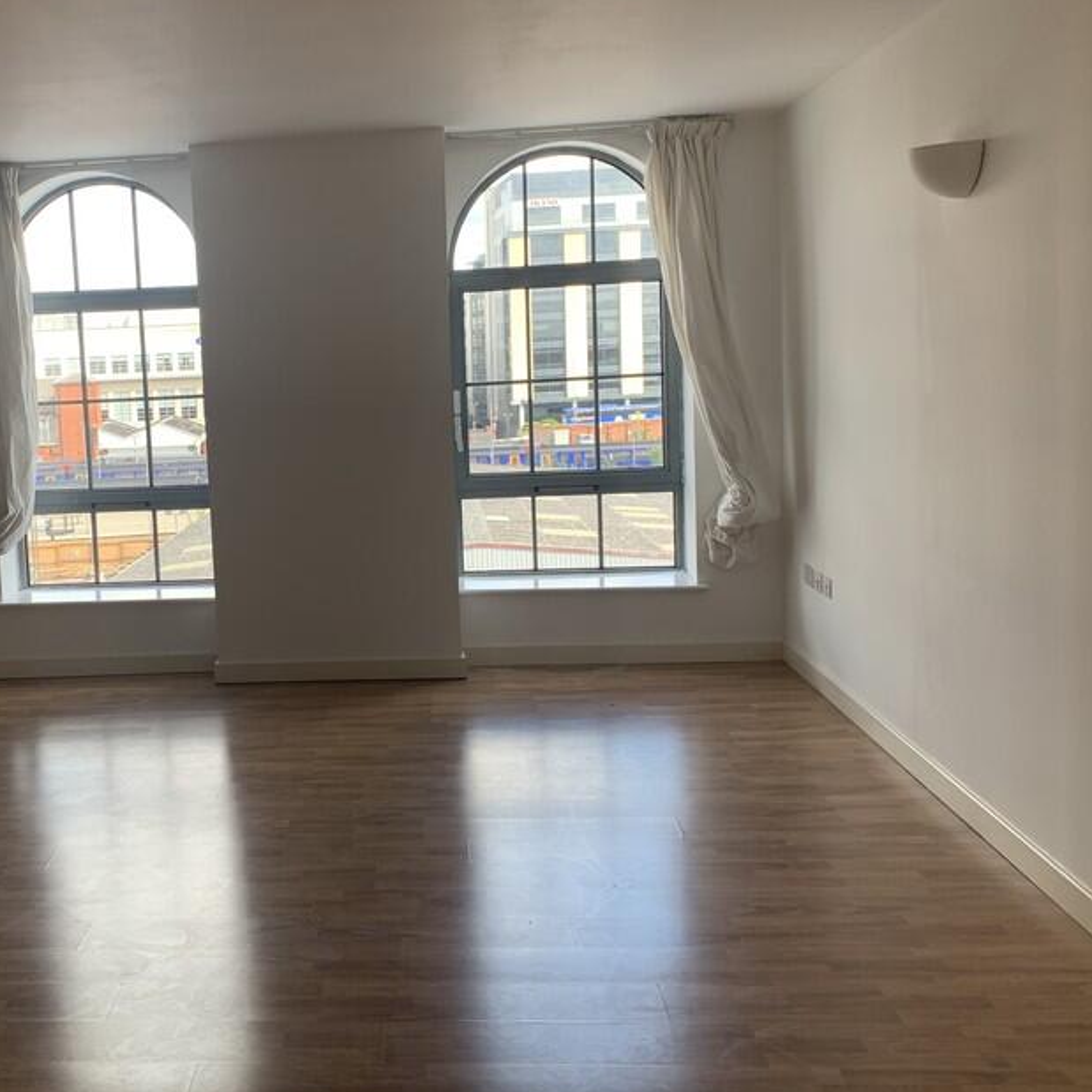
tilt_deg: -6.3
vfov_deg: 43.8
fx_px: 1356
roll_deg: +3.4
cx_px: 275
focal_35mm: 38
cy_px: 520
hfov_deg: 42.5
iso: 25
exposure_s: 1/122
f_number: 1.8
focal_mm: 4.25
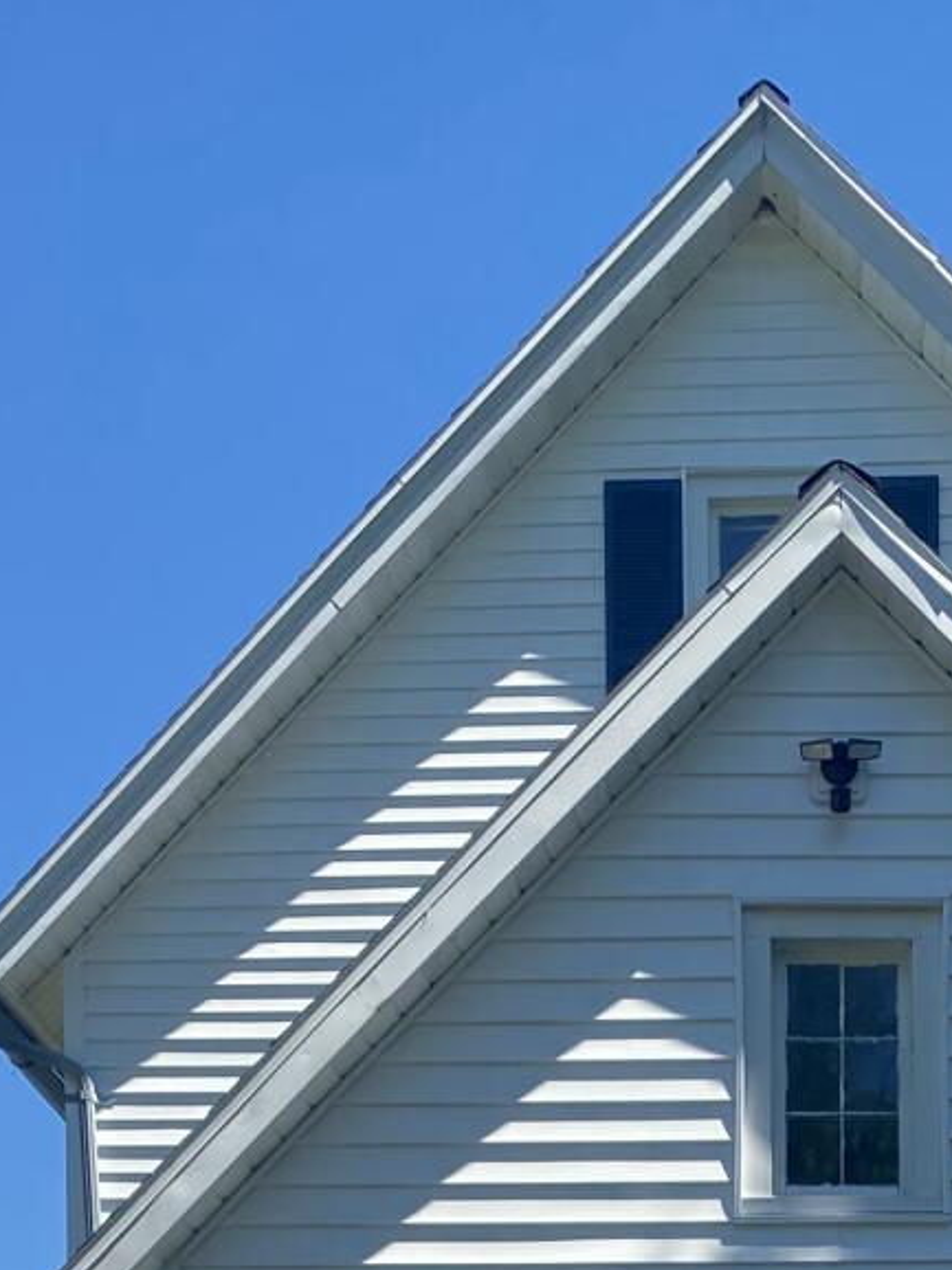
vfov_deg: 18.4
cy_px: 2092
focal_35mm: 90
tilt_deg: -1.3
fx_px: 3303
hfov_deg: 16.3
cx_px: 798
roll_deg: +0.9
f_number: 1.8
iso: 32
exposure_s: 1/1362
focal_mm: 4.25
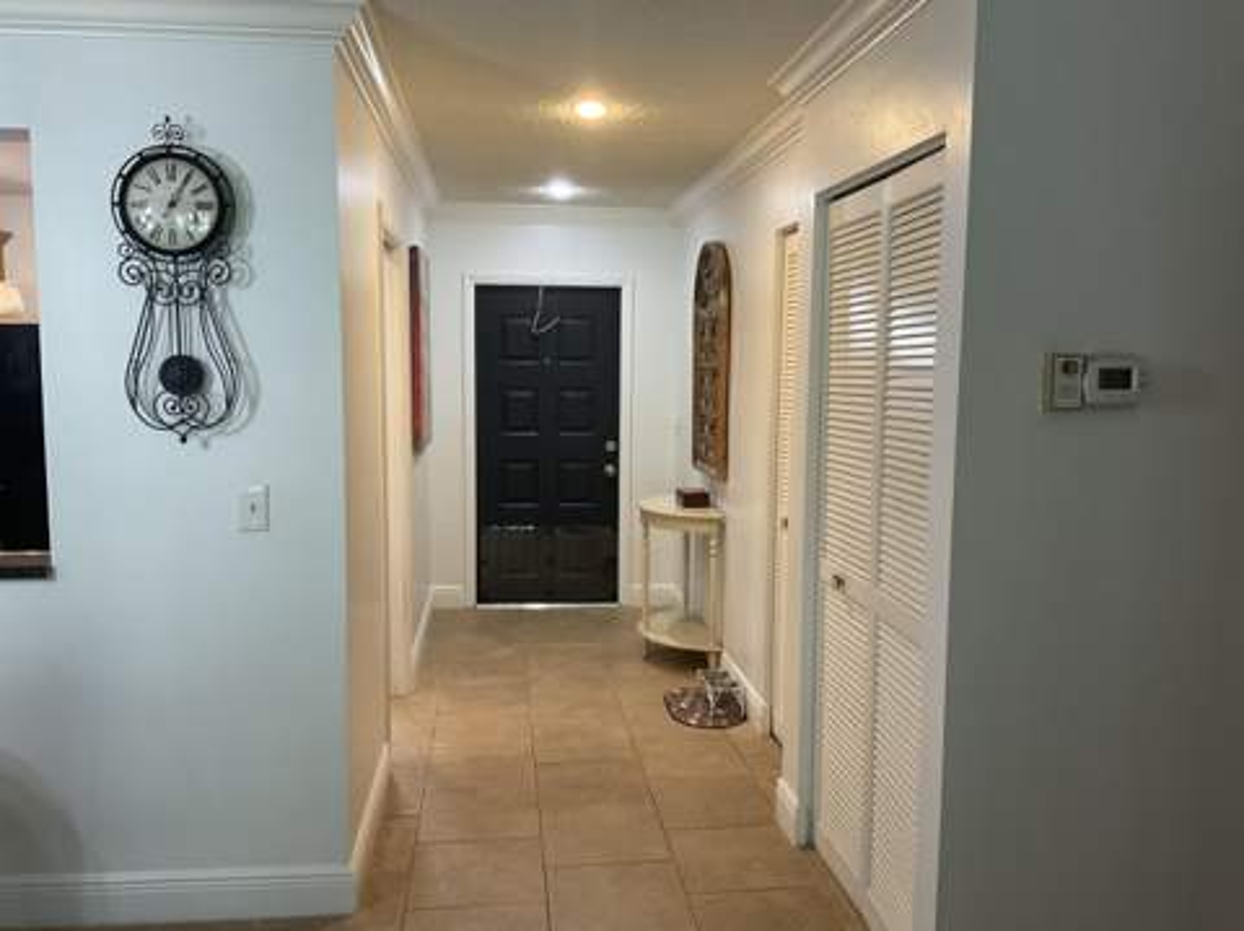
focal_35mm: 29
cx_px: 622
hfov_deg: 61.7
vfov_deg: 48.2
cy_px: 466
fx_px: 1041
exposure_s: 1/60
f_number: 1.8
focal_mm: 3
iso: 125
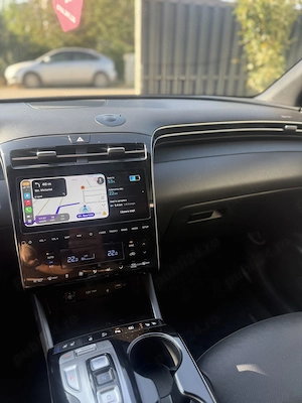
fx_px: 279
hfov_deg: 56.8
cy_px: 202
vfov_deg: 71.6
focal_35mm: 24
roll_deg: -2.6
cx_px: 151
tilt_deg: -25.1
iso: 80
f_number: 1.78
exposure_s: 1/185
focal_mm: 6.76
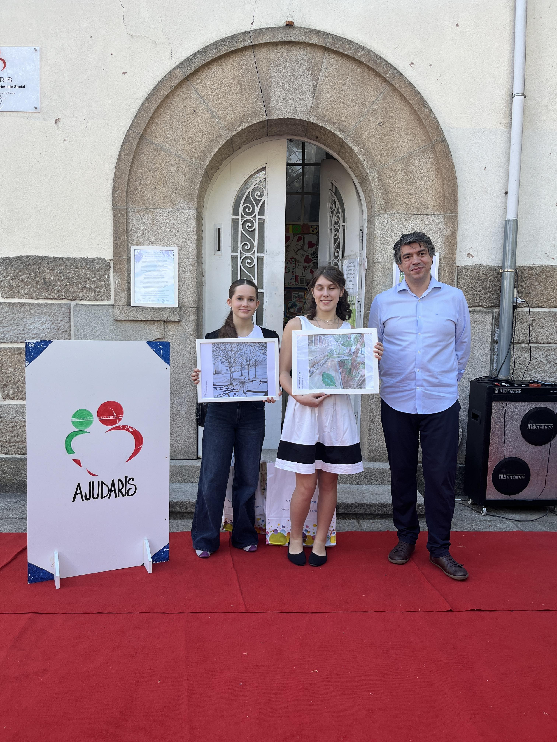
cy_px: 371
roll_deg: -0.9
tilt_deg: -6.4
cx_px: 278
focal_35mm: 26
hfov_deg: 53.1
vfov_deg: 67.3
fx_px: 558
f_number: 1.6
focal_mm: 5.1
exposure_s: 1/249
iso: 40
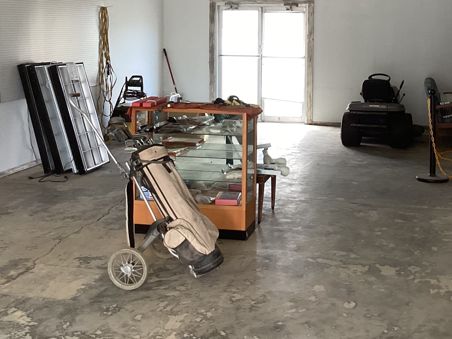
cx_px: 295
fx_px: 679
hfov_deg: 36.5
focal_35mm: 52
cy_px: 79
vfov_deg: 27.6
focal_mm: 3.3
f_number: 2.4
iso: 160
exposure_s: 1/50
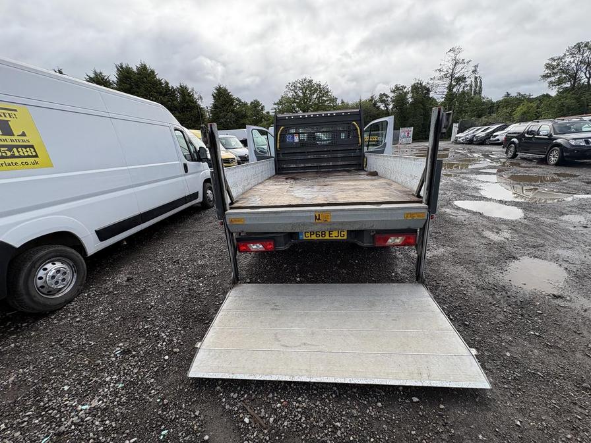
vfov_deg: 85.7
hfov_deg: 102.1
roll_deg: +1.4
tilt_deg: -12.8
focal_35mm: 14
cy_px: 222
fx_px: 239
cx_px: 296
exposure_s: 1/687
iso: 40
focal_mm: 2.22
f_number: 2.2
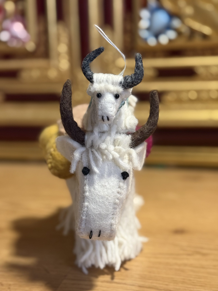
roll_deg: +1.8
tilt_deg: -10.8
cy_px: 146
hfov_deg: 30.3
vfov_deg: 39.7
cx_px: 109
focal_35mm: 48
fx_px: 403
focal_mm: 6.76
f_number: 1.78
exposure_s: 1/25
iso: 500
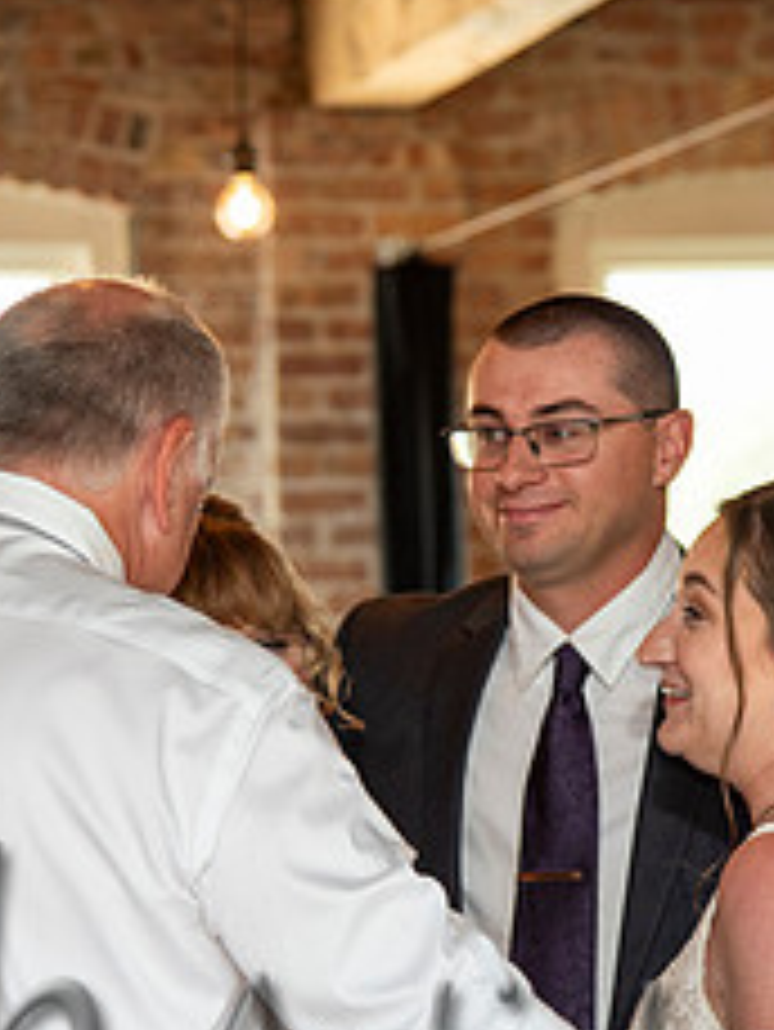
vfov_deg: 9.3
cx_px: 410
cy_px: 767
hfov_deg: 7.0
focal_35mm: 213
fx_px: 6344
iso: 400
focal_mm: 85
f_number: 4
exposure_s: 1/125
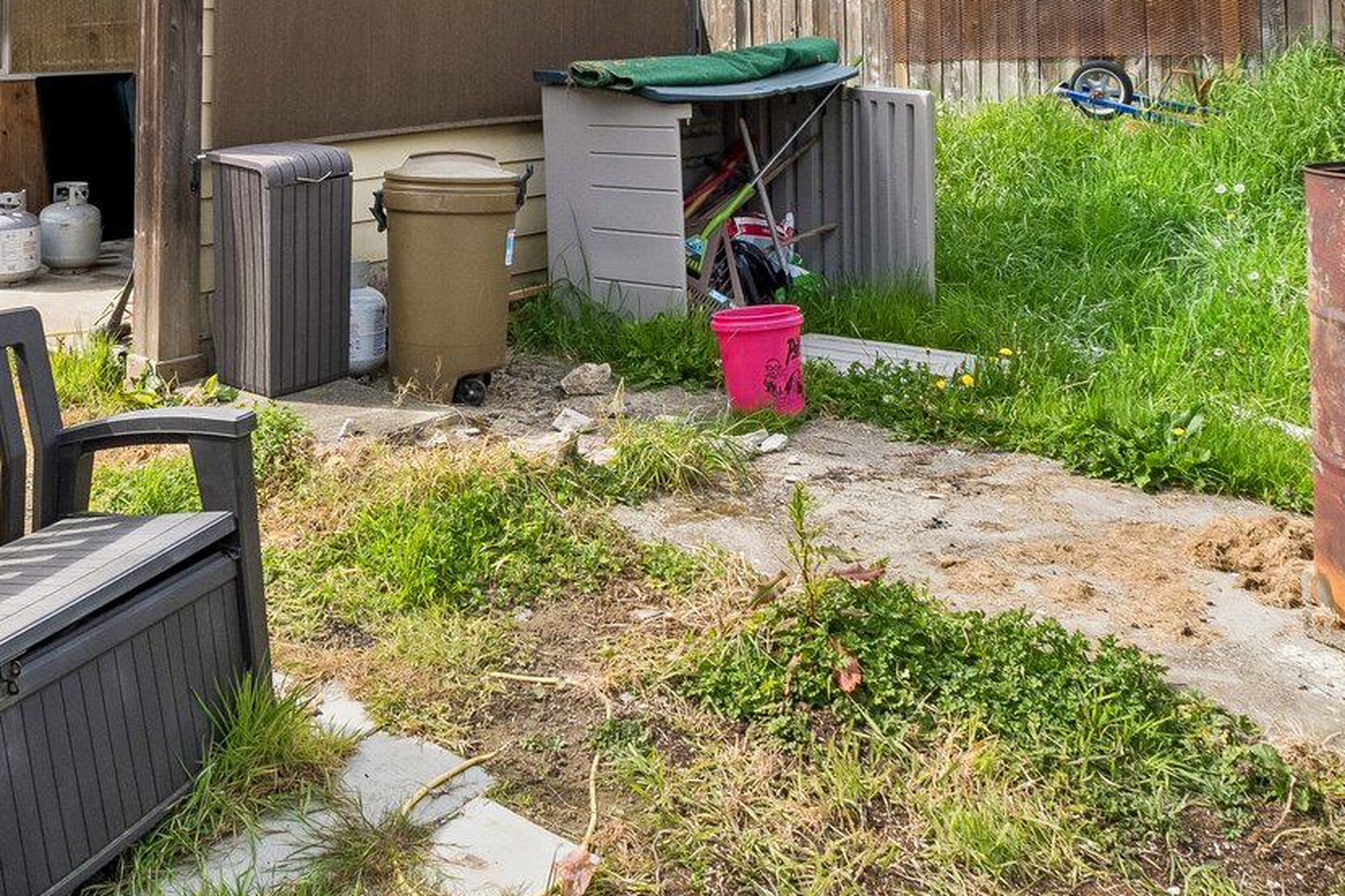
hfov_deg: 51.1
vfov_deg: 32.8
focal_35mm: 37
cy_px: -15
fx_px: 1382
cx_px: 467
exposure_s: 1/200
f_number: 9
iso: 250
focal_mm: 10
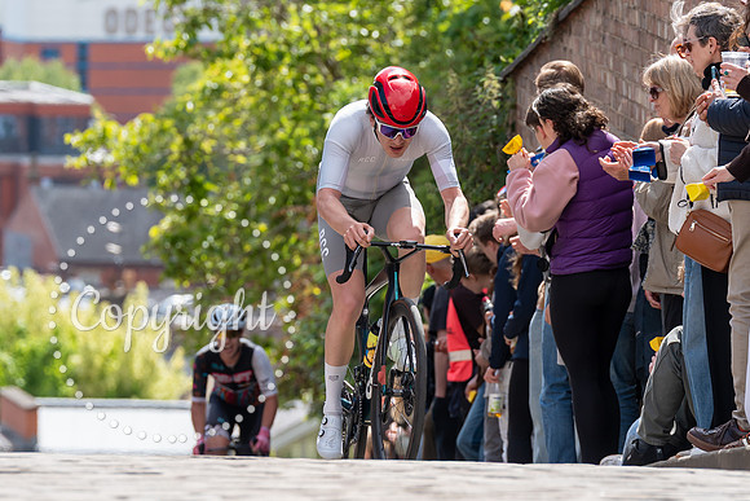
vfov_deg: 4.0
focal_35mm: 344
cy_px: 154
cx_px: 406
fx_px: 7158
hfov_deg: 6.0
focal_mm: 200
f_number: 5
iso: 400
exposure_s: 1/1000
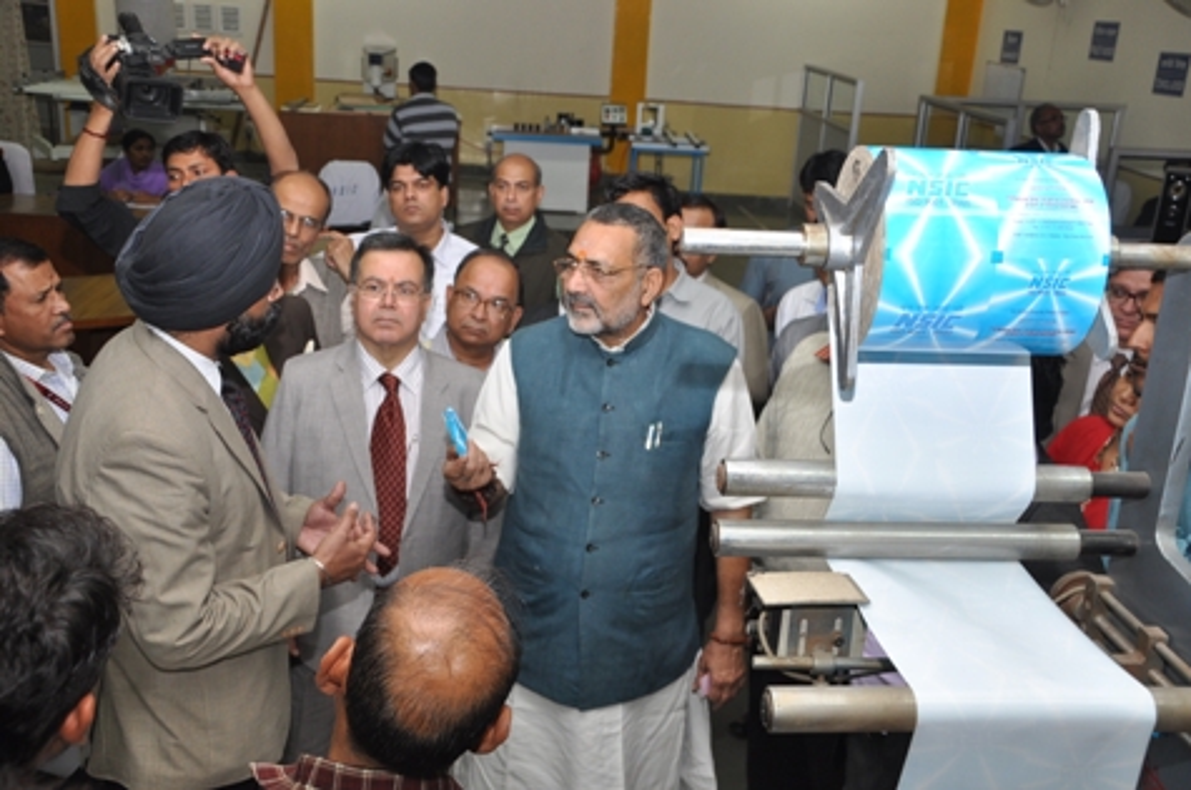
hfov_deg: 46.5
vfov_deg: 31.8
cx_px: 596
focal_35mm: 42
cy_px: 395
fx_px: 1387
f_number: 5
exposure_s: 1/60
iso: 500
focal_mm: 28
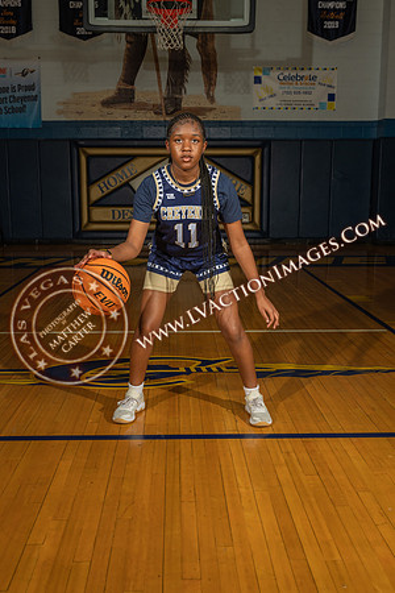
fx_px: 625
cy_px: 296
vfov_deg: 50.7
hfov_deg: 35.1
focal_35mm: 38
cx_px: 198
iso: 160
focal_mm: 38
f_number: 7.1
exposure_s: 1/200
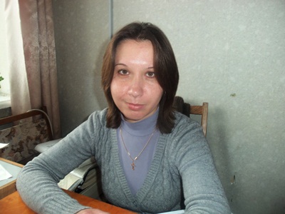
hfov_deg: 61.7
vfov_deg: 48.2
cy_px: 107
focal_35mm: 29
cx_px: 142
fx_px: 239
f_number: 3.4
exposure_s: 1/30
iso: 100
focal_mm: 5.2
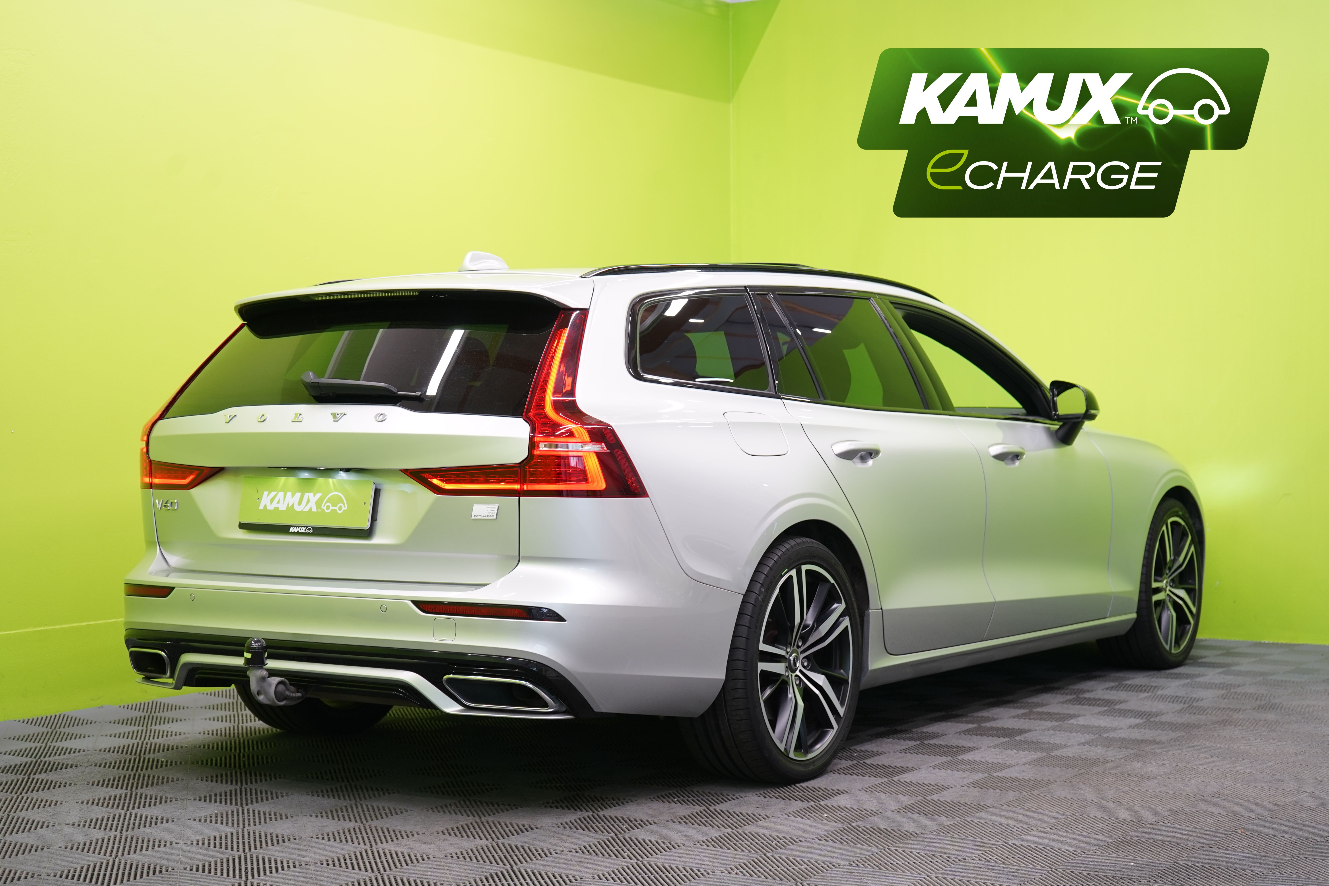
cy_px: 443
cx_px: 664
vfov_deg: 25.1
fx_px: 1993
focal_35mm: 54
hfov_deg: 36.9
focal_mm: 54
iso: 400
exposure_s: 1/25
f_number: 5
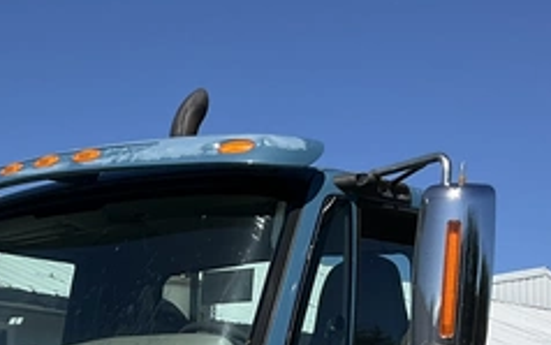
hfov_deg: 21.1
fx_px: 1457
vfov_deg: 12.6
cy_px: 564
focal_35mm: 97
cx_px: 100
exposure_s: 1/2427
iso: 25
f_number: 1.8
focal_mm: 3
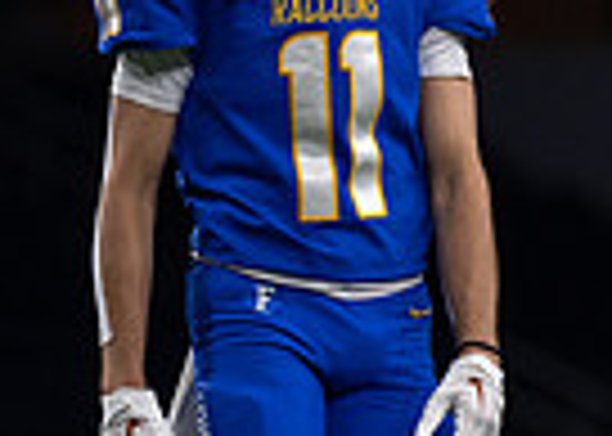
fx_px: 17147
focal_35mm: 987
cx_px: 314
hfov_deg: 2.0
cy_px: 336
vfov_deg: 1.5
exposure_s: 1/1000
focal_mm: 200
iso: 1000
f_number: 2.8
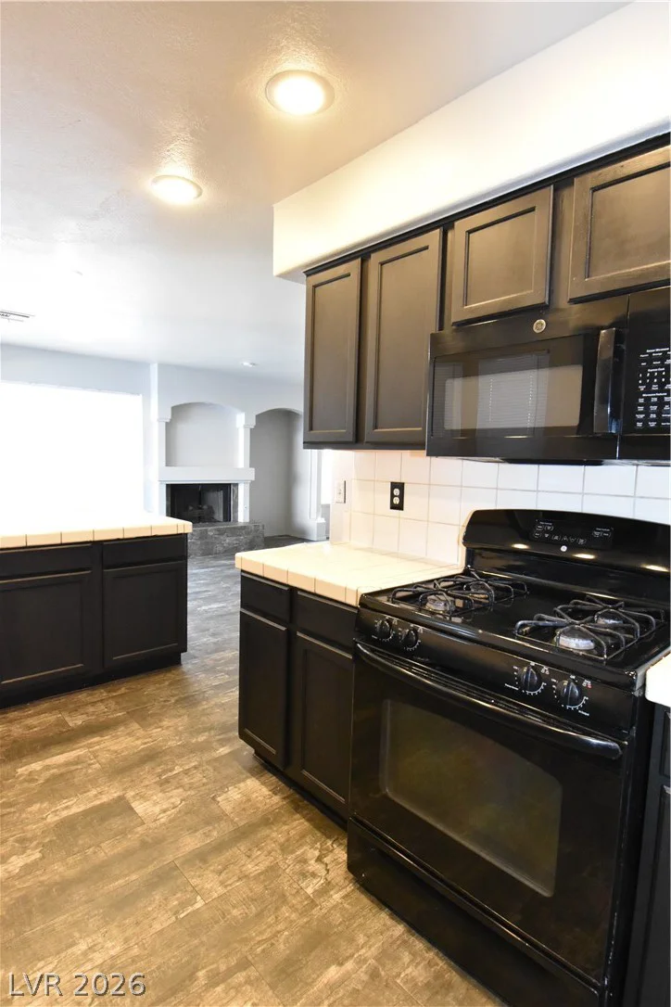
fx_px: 503
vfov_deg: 90.0
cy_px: 504
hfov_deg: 67.4
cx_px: 336
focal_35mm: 18
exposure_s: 1/50
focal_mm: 12
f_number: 8
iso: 4000
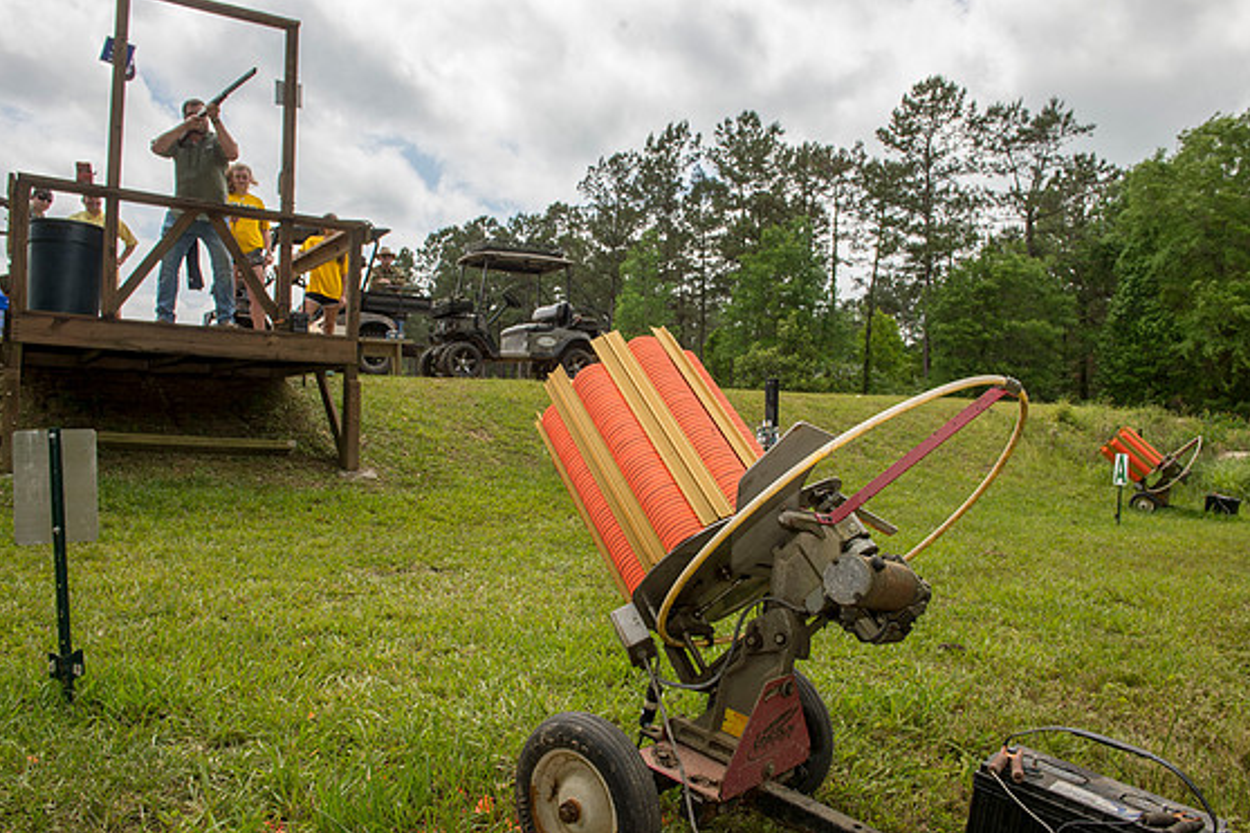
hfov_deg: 71.5
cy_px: 415
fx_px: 868
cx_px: 631
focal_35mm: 25
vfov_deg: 51.3
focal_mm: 24
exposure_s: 1/250
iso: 160
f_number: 9
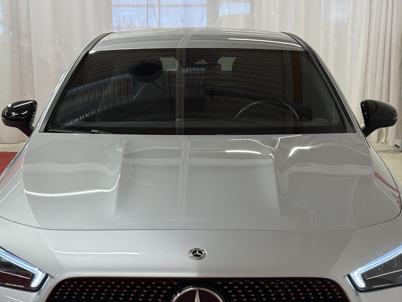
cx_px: 193
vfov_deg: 19.8
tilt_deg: -12.8
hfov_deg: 26.3
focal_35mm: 74
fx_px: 860
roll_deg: +0.1
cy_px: 222
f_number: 1.78
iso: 80
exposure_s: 1/102
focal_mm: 6.76
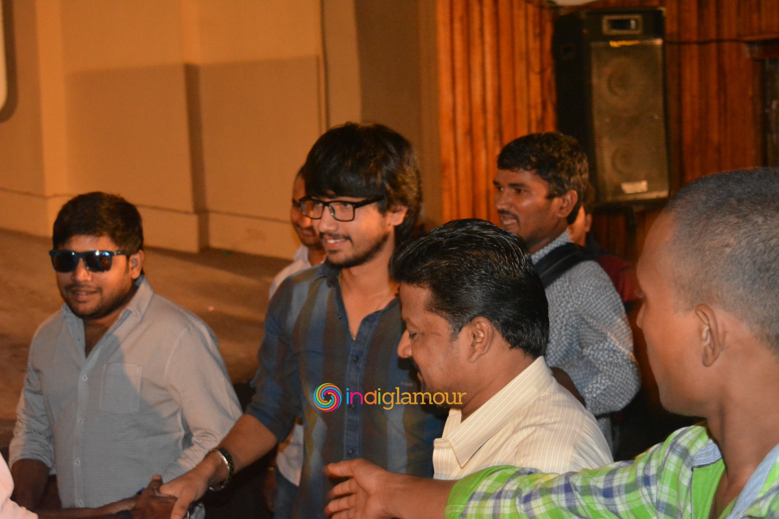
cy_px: 260
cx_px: 390
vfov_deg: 25.1
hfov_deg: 36.9
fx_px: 1168
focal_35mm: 54
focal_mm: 36
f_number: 4.8
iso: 3200
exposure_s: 1/60
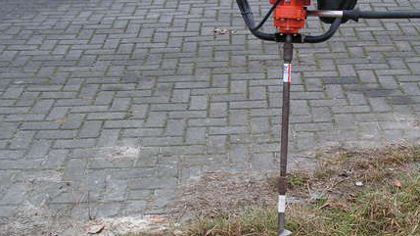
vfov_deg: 18.0
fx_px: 746
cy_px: 123
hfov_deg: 31.2
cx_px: 280
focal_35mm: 67
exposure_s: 1/40
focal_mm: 7.4
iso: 100
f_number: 3.2
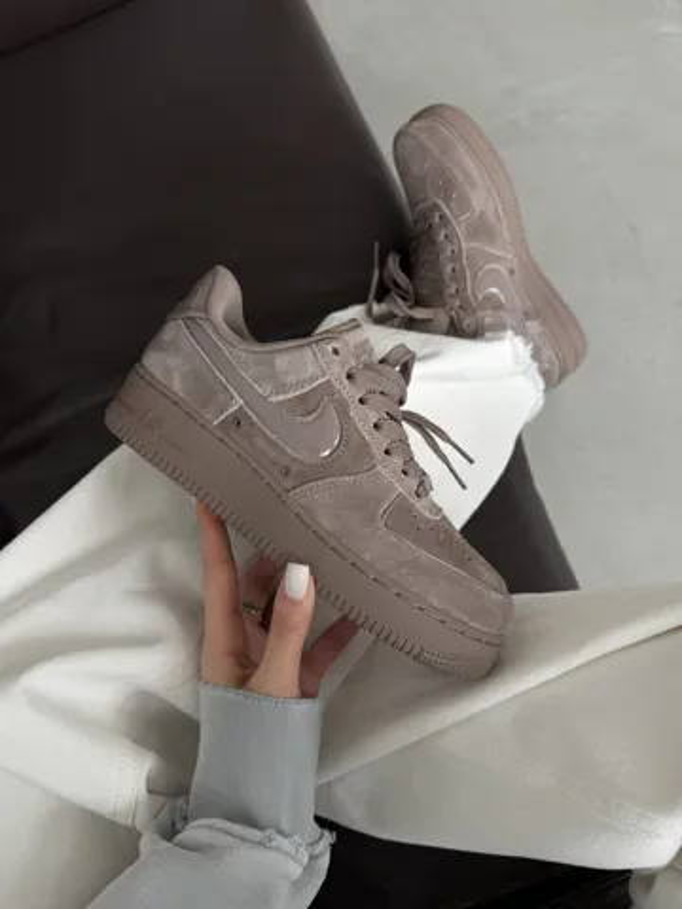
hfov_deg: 56.8
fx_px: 630
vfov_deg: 71.6
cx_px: 341
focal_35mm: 24
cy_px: 454
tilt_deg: -67.4
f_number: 1.78
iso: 100
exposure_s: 1/121
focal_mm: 6.76
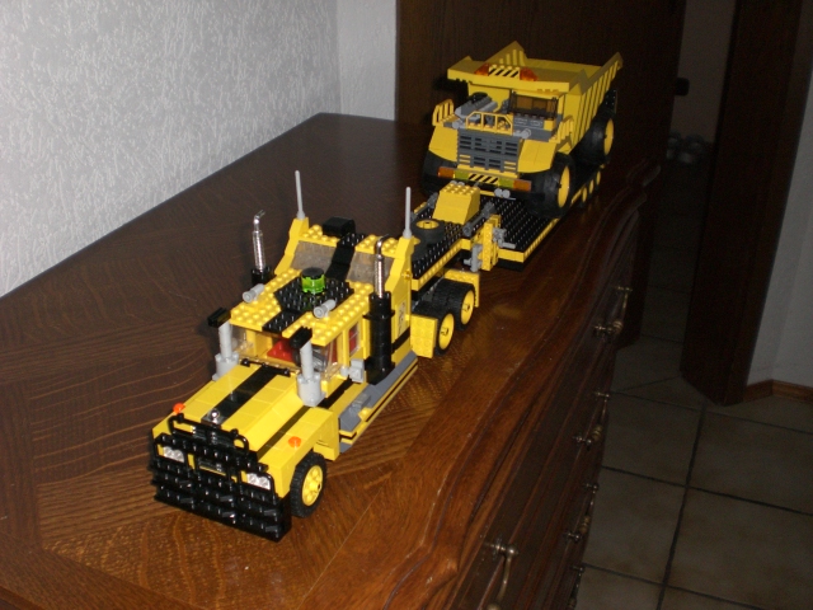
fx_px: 892
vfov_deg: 37.7
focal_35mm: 38
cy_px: 305
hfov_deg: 49.0
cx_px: 406
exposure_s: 1/60
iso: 200
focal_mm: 6.3
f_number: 3.1
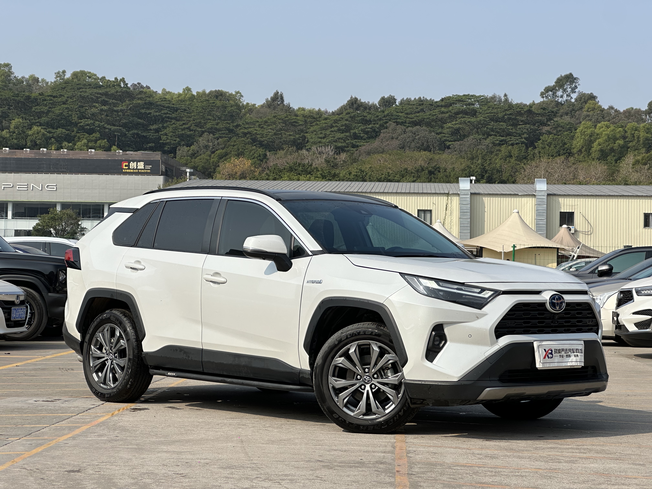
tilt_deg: +1.5
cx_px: 326
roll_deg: -1.3
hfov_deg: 25.3
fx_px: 1450
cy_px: 244
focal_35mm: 77
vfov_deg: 19.1
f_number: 2.8
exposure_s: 1/1155
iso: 32
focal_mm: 9
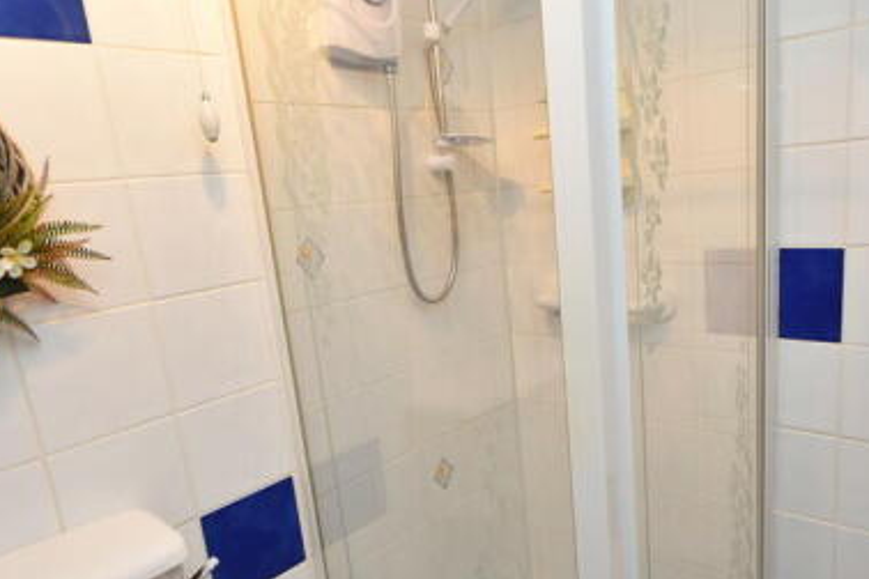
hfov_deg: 68.8
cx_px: 514
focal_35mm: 26
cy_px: 330
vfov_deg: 49.4
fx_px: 628
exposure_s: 1/80
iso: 800
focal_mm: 10
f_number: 4.5
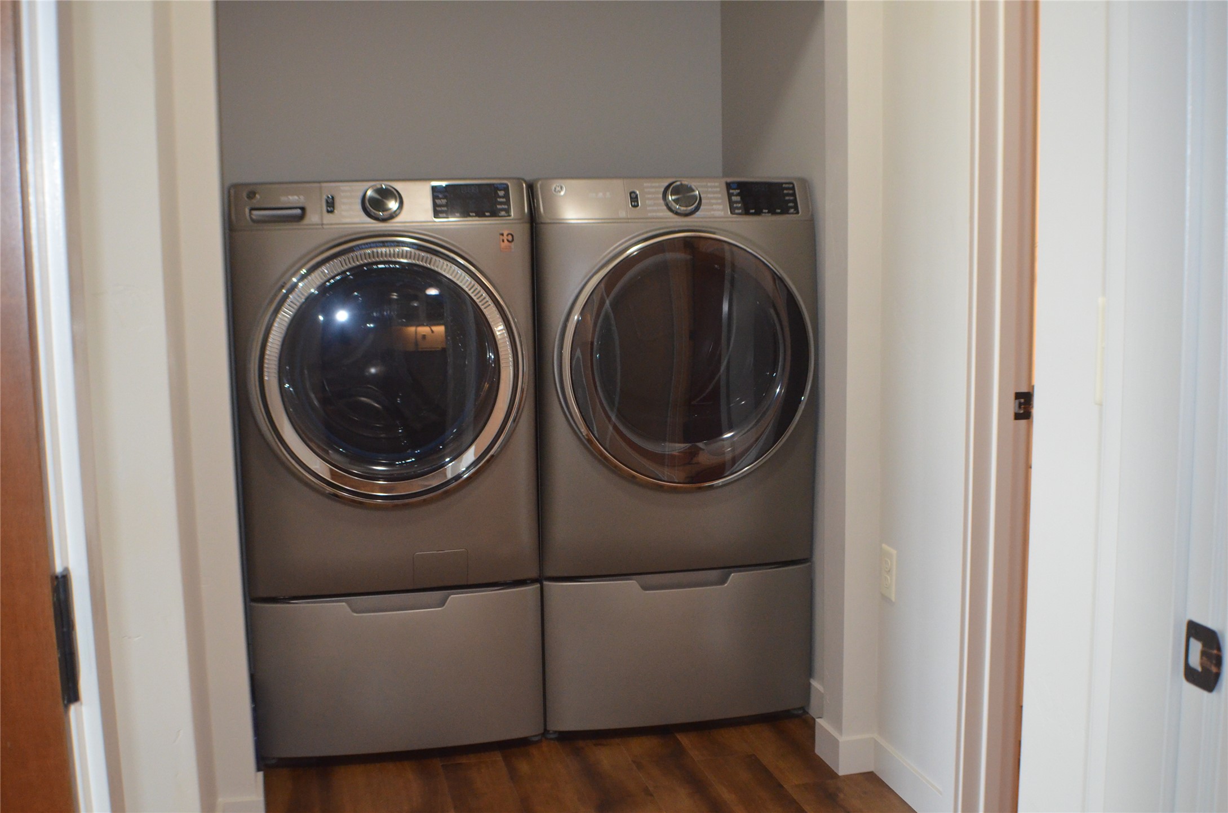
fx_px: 1787
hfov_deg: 37.9
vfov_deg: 25.6
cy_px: 406
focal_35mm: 52
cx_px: 614
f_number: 5
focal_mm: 35
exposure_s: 1/60
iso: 2200
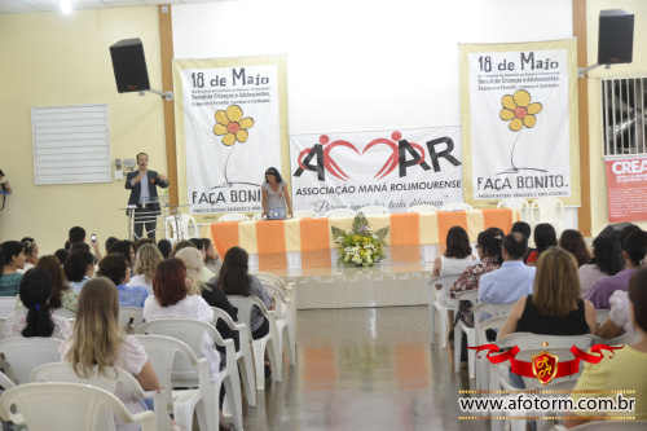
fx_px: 1024
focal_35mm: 57
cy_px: 216
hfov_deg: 35.1
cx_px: 324
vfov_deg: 23.8
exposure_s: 1/80
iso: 1600
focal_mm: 38
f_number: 4.5
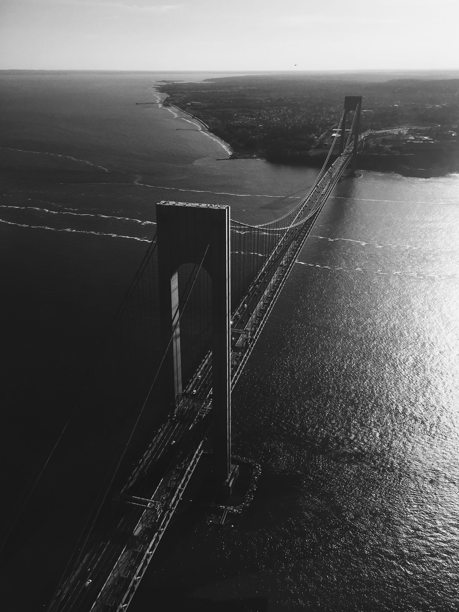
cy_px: 306
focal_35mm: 29
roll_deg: -0.6
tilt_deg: -24.6
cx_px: 230
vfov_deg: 61.7
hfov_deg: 48.2
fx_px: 513
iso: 25
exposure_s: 1/2198
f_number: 2.2
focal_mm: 4.15
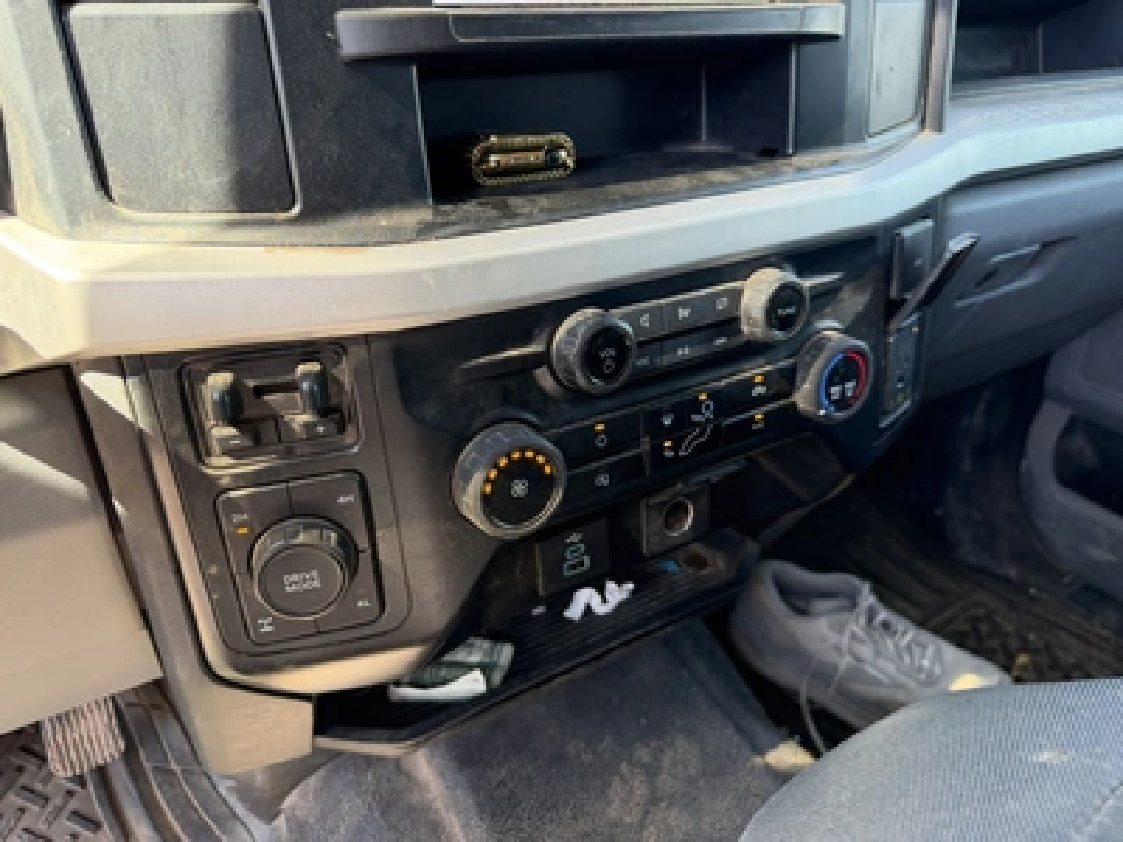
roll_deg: +0.2
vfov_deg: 56.8
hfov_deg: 71.6
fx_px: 779
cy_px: 421
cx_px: 562
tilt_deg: -29.6
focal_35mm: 24
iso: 200
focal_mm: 6.76
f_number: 1.78
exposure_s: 1/130
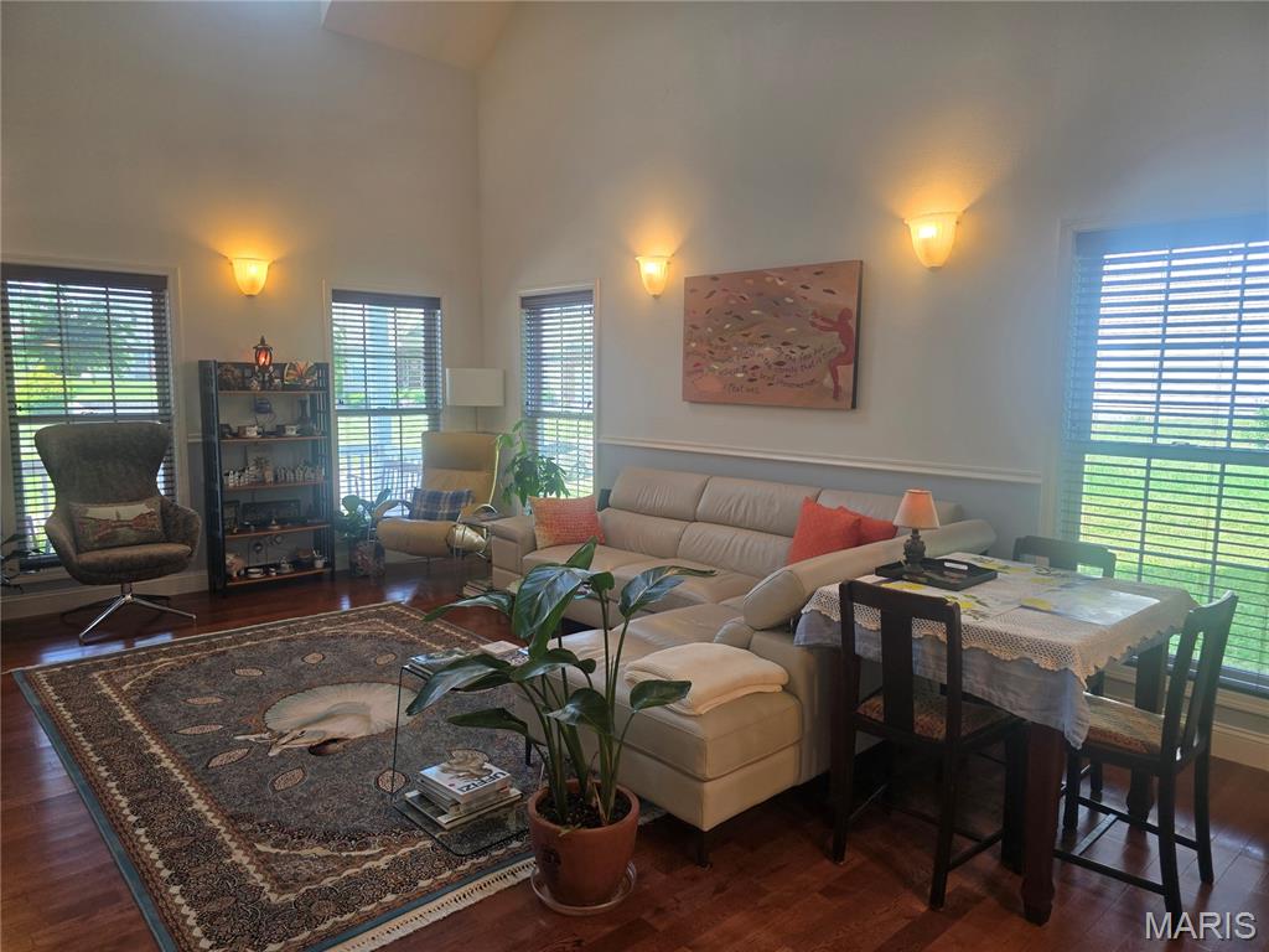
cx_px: 634
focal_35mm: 23
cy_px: 476
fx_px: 843
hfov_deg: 73.9
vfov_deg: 58.9
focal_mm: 6.3
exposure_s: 1/120
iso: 100
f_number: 1.7
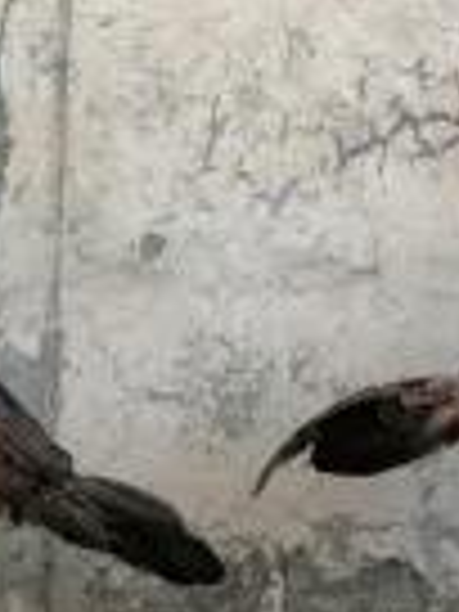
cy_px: 382
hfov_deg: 11.5
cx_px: 324
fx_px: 2281
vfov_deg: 15.3
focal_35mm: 129
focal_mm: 5.3
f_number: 1.8
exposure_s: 1/100
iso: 80
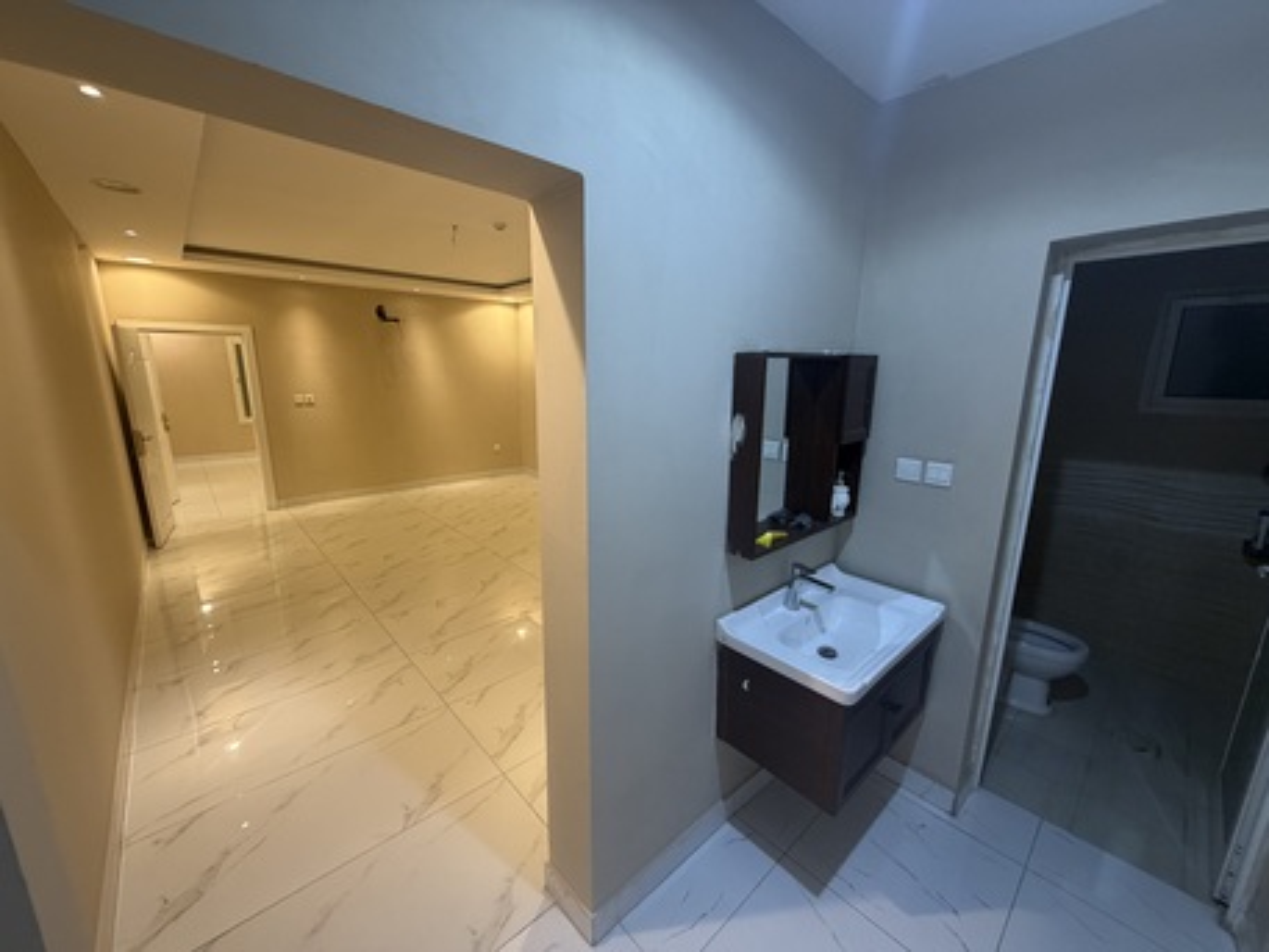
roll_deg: -1.0
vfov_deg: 85.7
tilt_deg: -12.0
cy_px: 476
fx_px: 513
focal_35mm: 14
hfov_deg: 102.0
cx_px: 634
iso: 250
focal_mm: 2.22
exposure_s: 1/121
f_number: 2.2
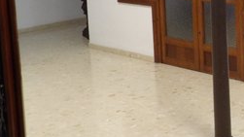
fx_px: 485
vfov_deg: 15.6
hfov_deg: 25.1
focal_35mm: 75
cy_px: -17
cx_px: 301
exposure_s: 1/17
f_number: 3.2
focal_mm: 4.3
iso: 323
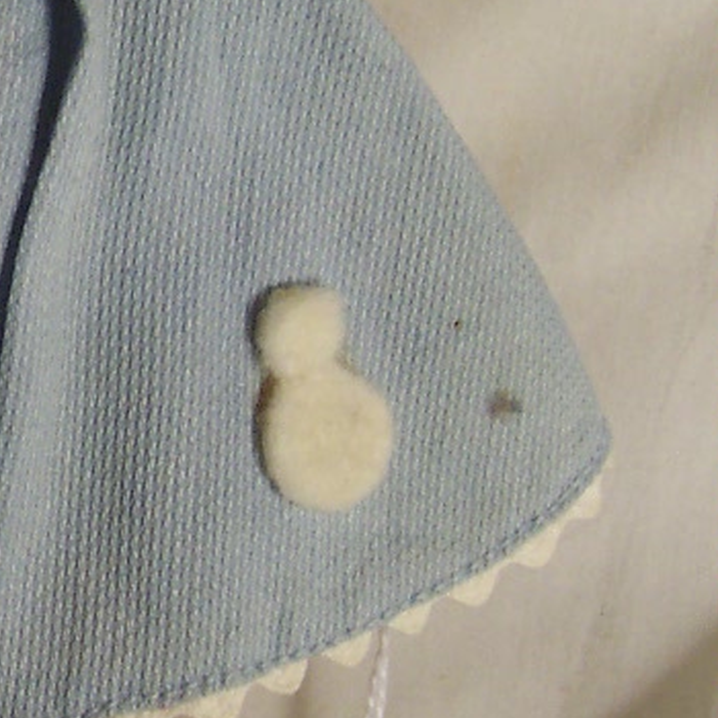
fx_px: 2628
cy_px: 254
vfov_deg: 15.5
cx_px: -203
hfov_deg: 14.9
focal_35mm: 112
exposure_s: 1/180
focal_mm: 5.6
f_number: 2.8
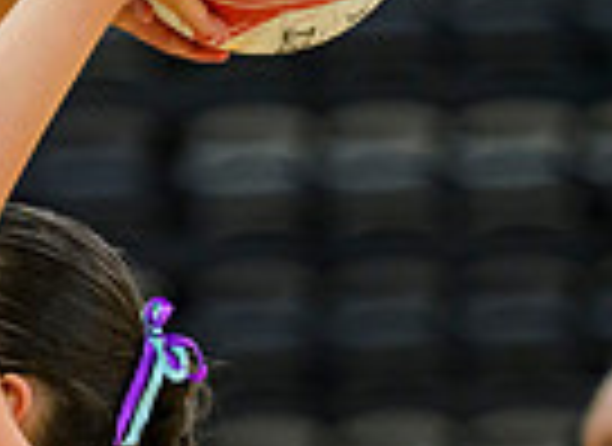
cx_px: -344
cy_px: 393
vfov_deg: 2.2
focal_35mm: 659
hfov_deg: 3.0
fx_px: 11529
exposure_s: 1/1250
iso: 3200
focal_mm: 135
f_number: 2.8
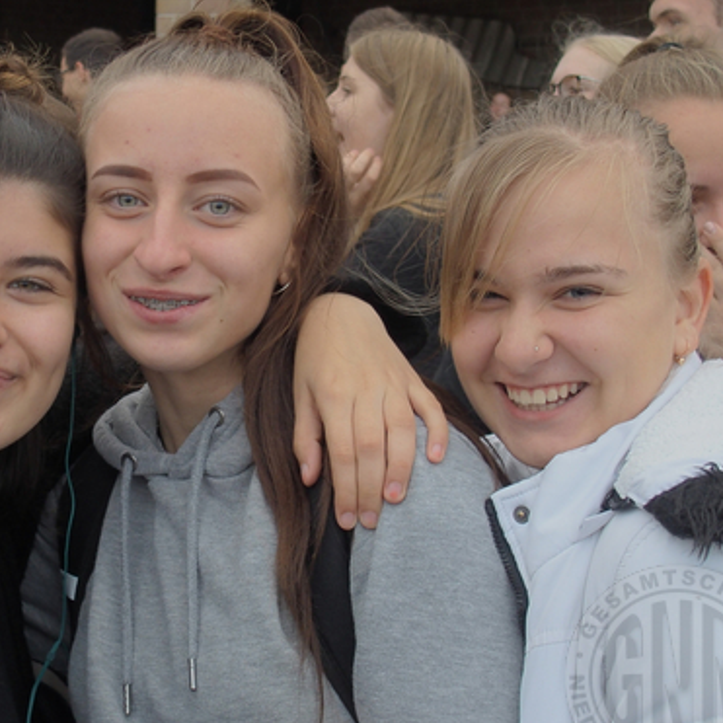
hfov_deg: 30.4
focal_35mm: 56
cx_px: 259
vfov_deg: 30.5
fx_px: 1323
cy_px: 396
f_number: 2.8
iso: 100
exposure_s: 1/100
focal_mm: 9
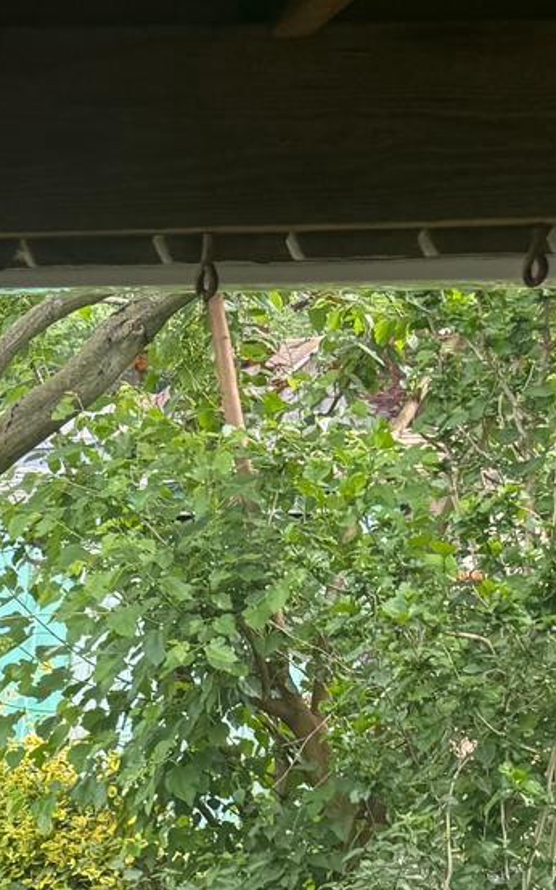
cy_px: 998
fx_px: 2280
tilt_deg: -13.5
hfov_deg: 11.4
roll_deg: +0.9
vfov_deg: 20.9
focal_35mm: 94
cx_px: -803
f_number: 1.78
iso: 80
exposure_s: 1/615
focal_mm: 6.76
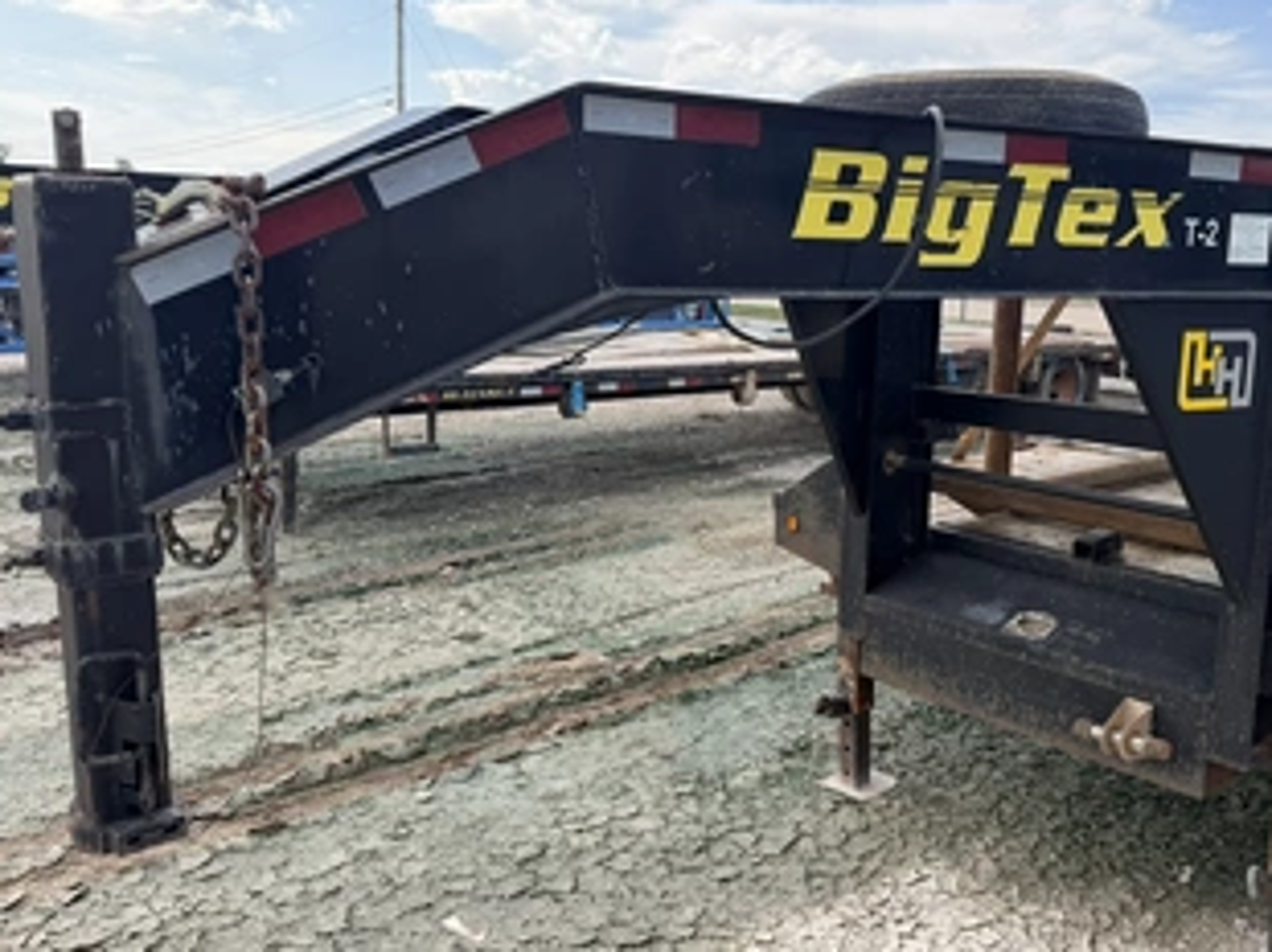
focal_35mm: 31
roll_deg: +1.7
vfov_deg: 45.4
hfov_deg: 58.1
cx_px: 730
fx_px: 1138
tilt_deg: -3.2
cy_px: 451
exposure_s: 1/1727
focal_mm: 6.76
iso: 100
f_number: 1.78
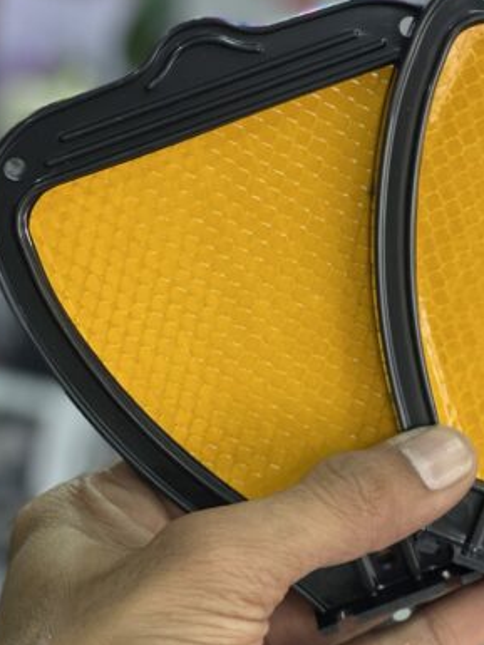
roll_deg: +0.8
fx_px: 2012
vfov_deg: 18.2
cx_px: 454
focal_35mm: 108
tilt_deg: -2.7
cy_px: 250
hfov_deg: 13.6
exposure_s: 1/100
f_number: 2
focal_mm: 6
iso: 160
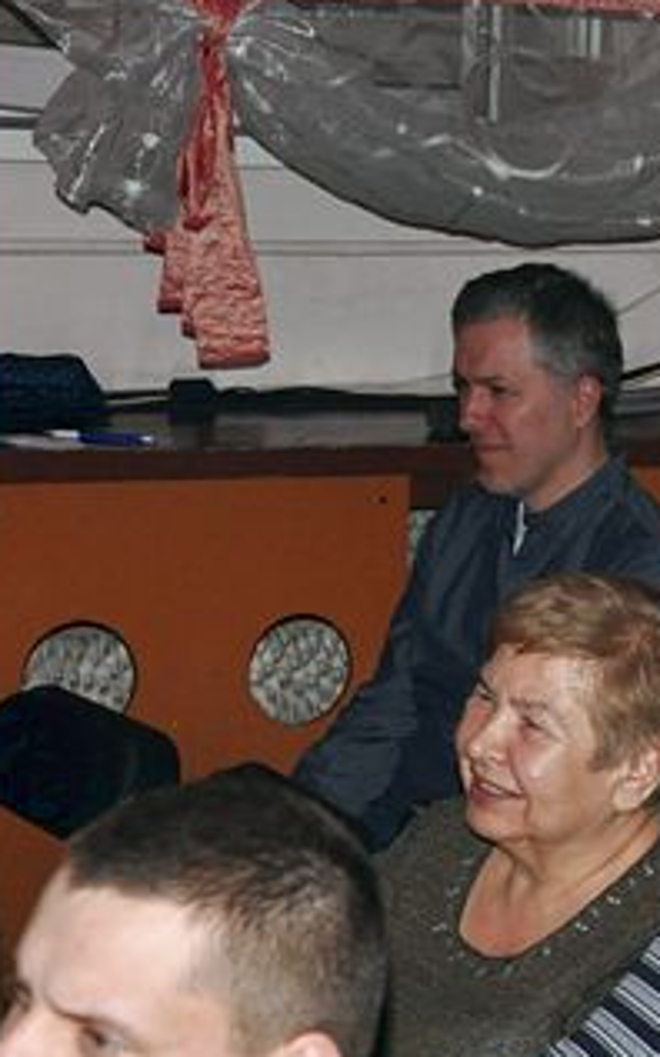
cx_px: 847
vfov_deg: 15.8
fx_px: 3772
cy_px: 862
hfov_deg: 9.8
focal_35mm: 131
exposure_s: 1/60
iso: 1000
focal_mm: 32
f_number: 4.2
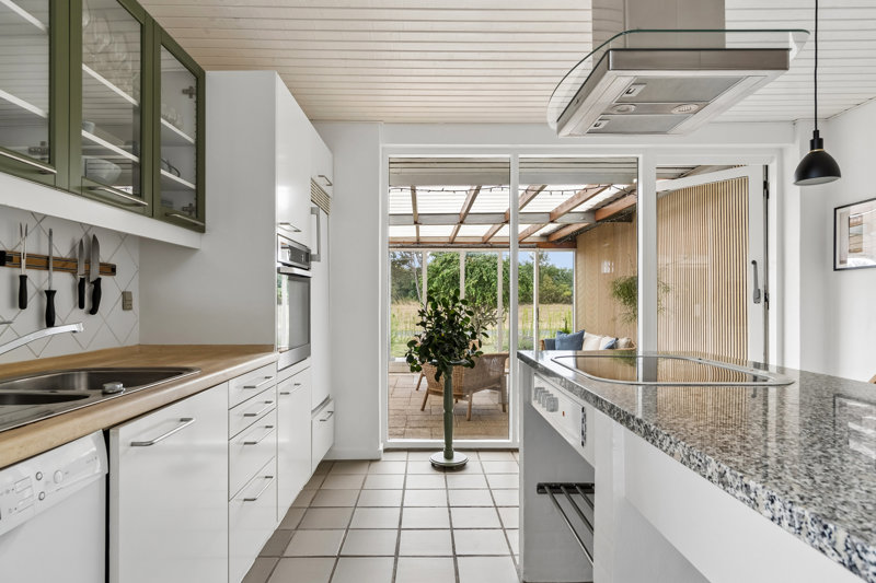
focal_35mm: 20
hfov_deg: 85.4
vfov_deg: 63.2
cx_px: 438
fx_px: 474
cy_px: 292
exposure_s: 1/40
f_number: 8
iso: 200
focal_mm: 13
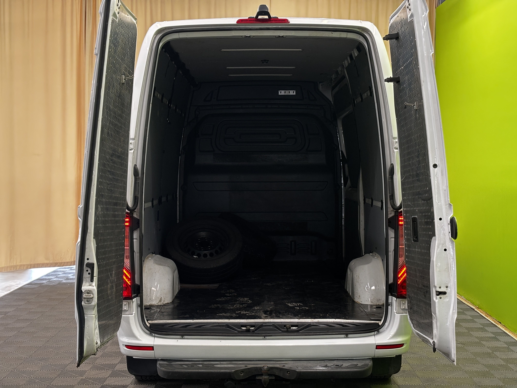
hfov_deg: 36.8
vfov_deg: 28.0
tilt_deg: -1.4
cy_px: 194
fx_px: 777
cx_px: 258
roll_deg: +0.4
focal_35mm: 52
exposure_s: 1/50
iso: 80
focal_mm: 5.96
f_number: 1.6
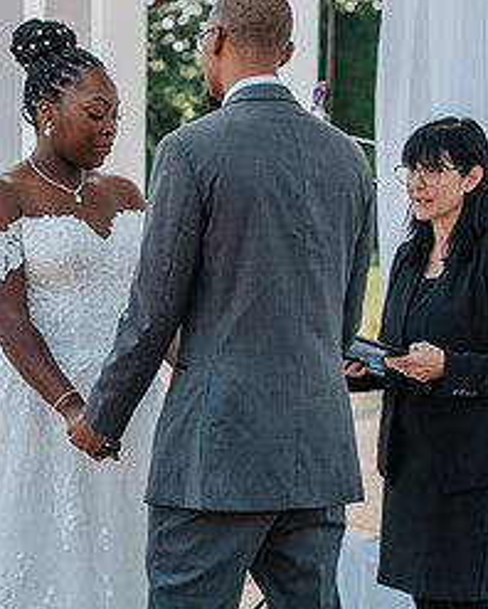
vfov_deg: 15.0
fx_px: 2308
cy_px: 298
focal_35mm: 128
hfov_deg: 12.0
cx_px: 23
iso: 200
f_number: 2.5
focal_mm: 50
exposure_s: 1/2000
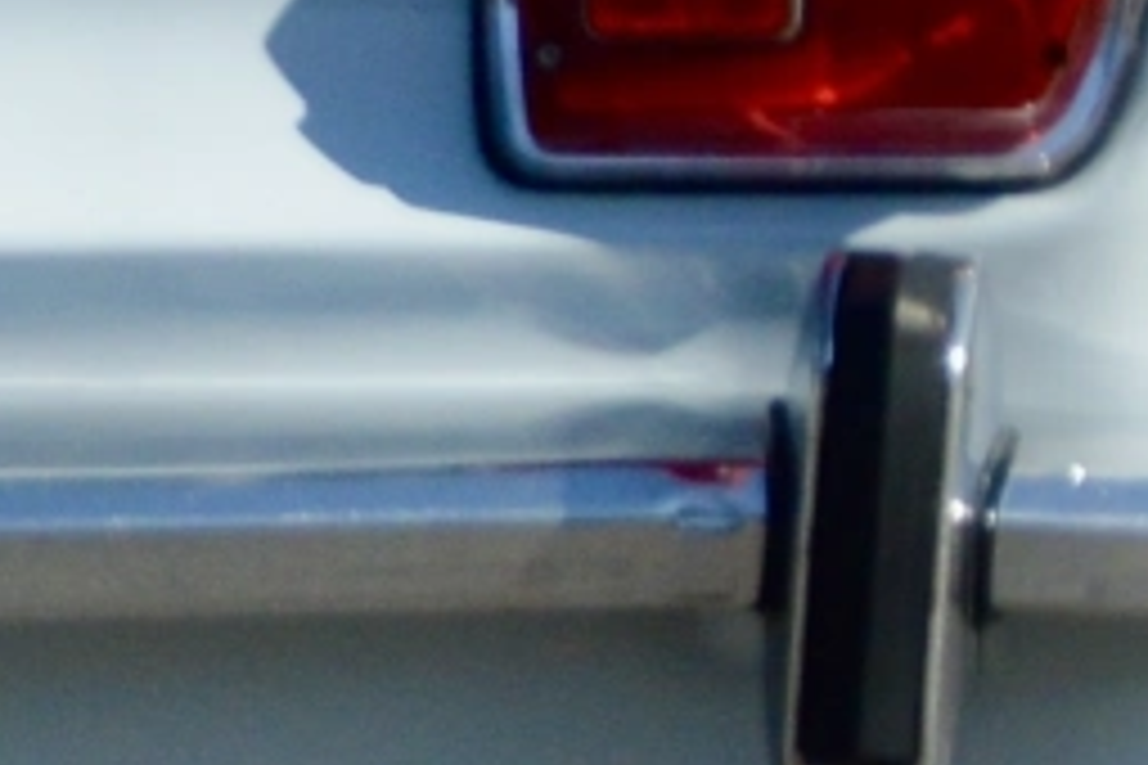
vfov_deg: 1.2
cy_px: 56
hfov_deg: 1.7
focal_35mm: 1184
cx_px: -725
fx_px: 37746
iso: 280
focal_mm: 105
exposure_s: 1/500
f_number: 5.6
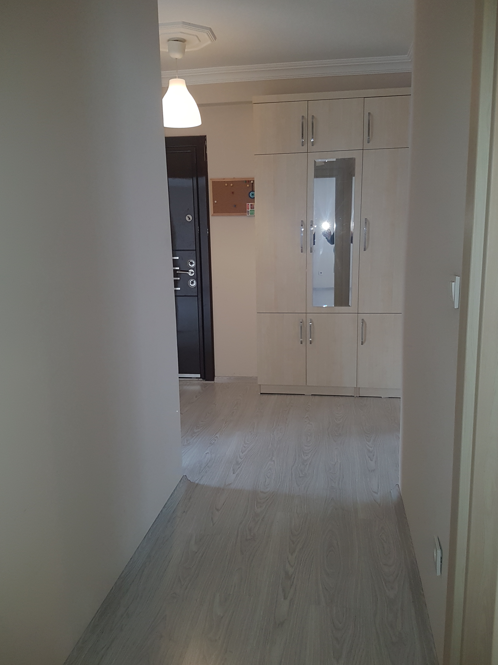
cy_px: 332
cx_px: 254
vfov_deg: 65.3
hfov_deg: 51.3
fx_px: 518
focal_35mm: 27
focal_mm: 4.2
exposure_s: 1/50
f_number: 1.7
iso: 125
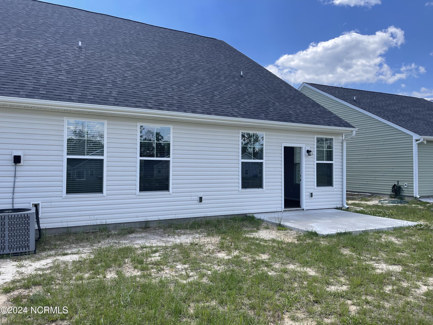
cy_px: 162
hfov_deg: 69.4
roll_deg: -1.4
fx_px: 313
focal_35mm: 25
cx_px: 216
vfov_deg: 54.9
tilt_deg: +0.7
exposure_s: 1/1597
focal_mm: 5.1
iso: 32
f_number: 1.6
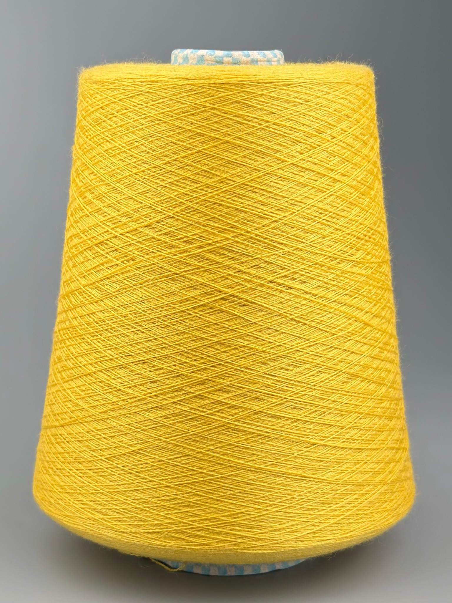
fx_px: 418
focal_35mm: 24
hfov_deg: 56.8
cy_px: 302
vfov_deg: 71.6
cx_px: 226
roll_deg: -0.5
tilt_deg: -10.7
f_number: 1.78
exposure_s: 1/907
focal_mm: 6.76
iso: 64
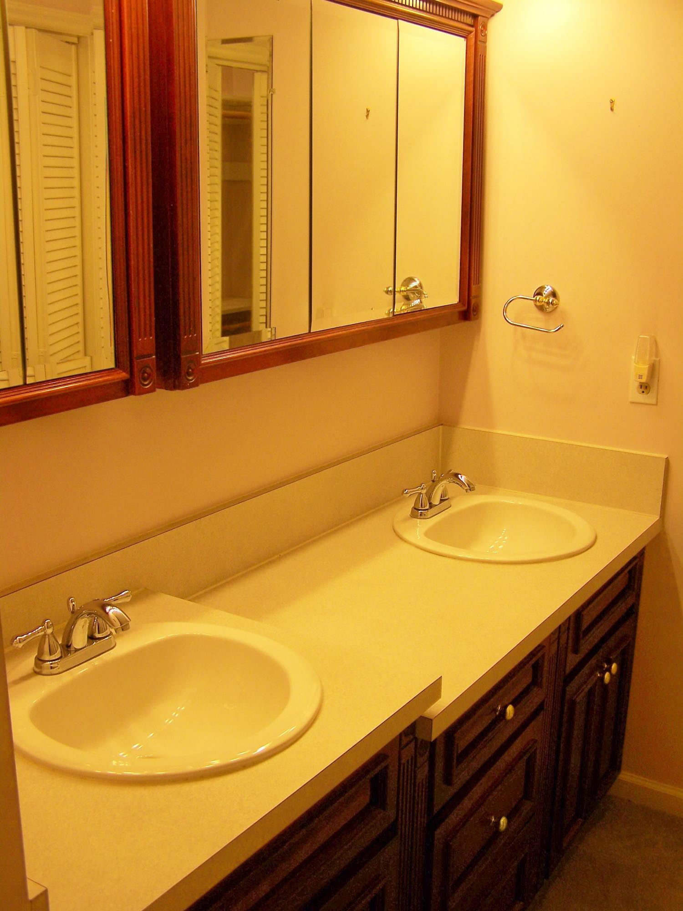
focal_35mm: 38
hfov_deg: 37.7
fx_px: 1000
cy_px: 456
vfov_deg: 49.0
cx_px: 342
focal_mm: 6.3
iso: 64
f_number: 2.8
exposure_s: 1/50
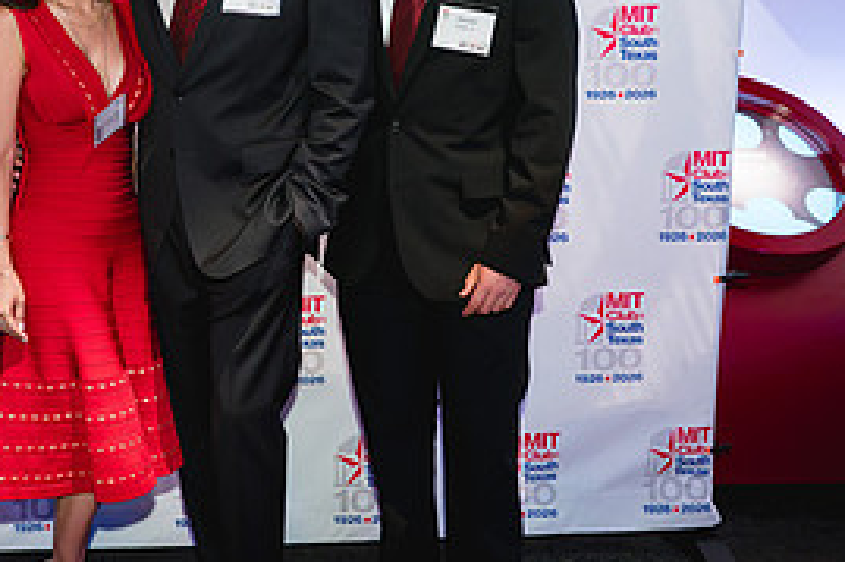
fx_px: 1290
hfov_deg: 35.1
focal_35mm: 55
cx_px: 169
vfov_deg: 24.3
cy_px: 130
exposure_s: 1/200
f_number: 3.5
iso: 4000
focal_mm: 24
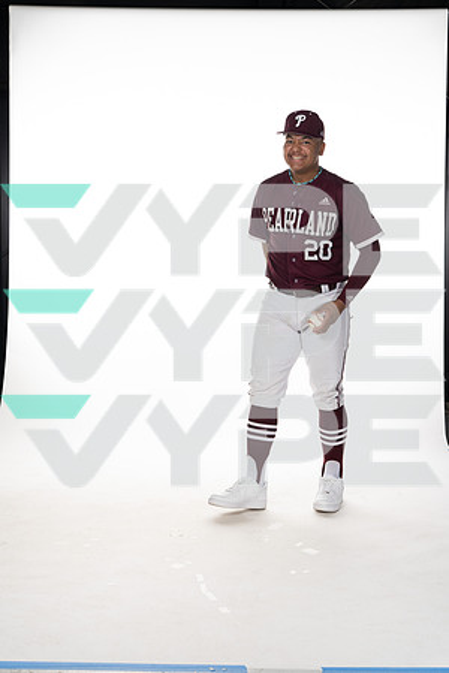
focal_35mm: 49
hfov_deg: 27.5
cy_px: 336
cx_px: 224
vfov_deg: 40.3
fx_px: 917
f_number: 6.3
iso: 400
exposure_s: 1/250
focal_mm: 49
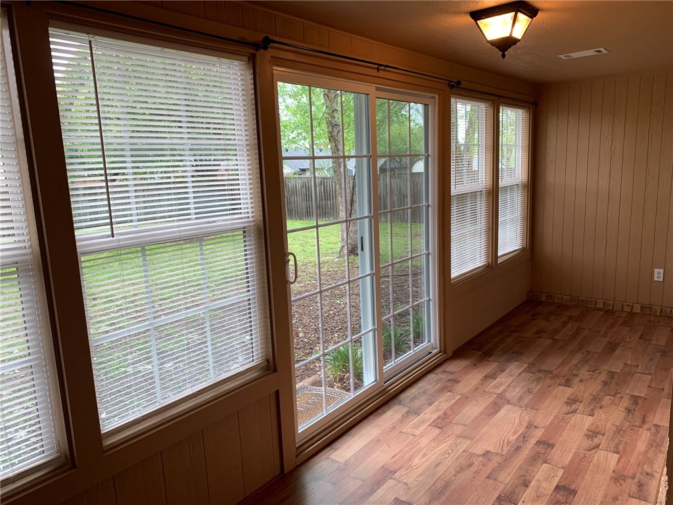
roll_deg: +3.0
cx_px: 336
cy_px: 252
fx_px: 505
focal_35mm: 26
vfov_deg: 53.1
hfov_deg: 67.3
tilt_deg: -9.2
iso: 40
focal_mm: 4.25
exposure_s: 1/120
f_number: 1.8
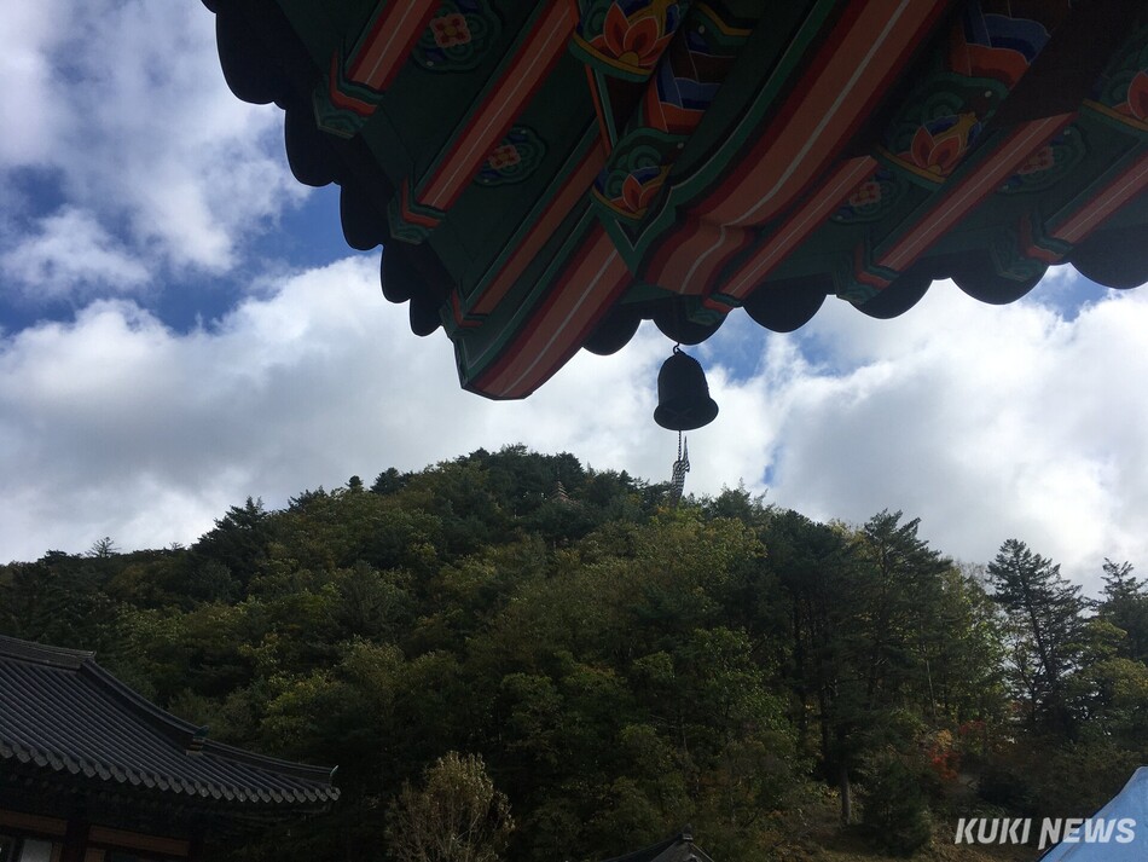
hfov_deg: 61.6
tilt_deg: +33.9
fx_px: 962
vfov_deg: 48.2
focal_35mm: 29
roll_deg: +3.2
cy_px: 431
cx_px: 574
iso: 25
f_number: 2.2
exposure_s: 1/2079
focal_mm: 4.15
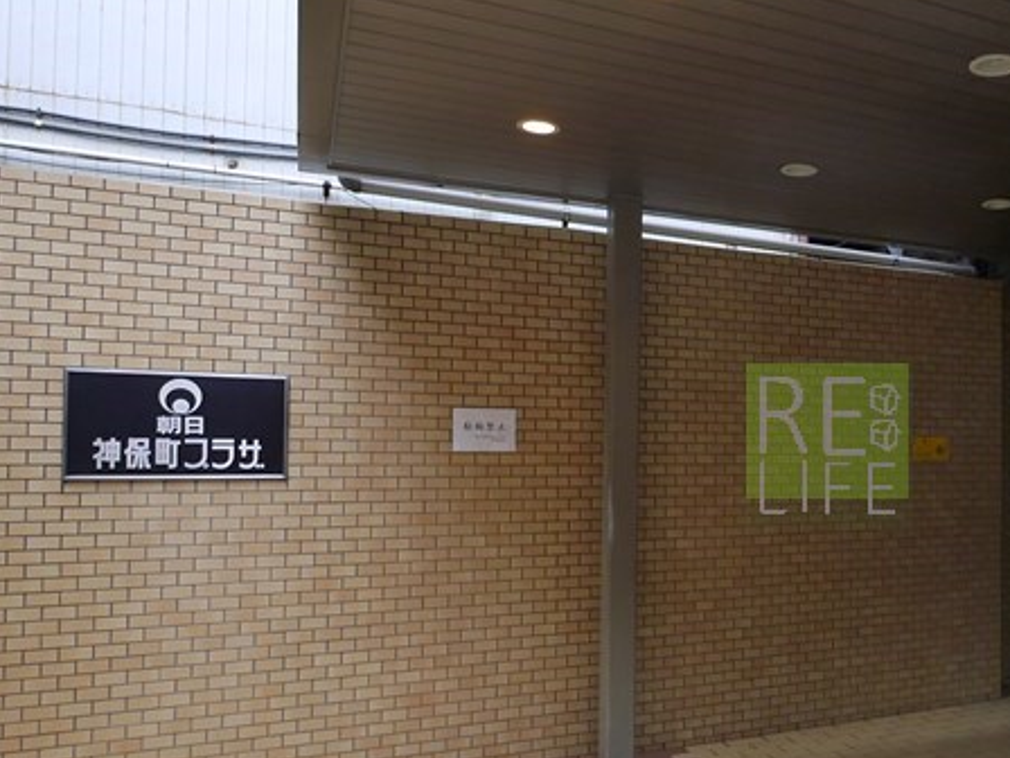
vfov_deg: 44.0
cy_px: 444
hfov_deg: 52.6
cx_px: 827
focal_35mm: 32
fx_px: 934
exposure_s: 1/60
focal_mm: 7
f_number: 4
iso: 200
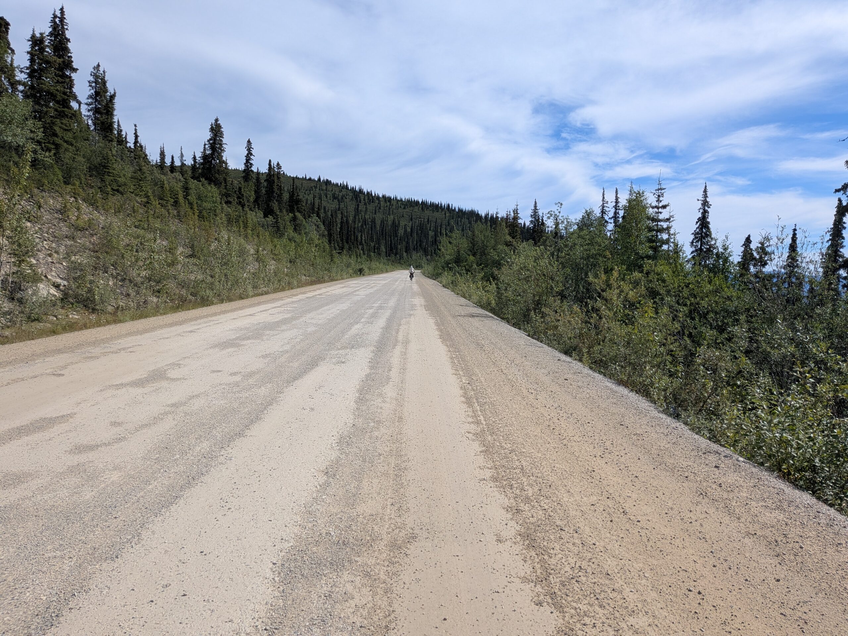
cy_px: 318
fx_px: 588
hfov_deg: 71.6
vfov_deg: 56.8
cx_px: 424
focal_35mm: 24
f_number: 1.7
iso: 32
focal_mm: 4.53
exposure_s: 1/2381
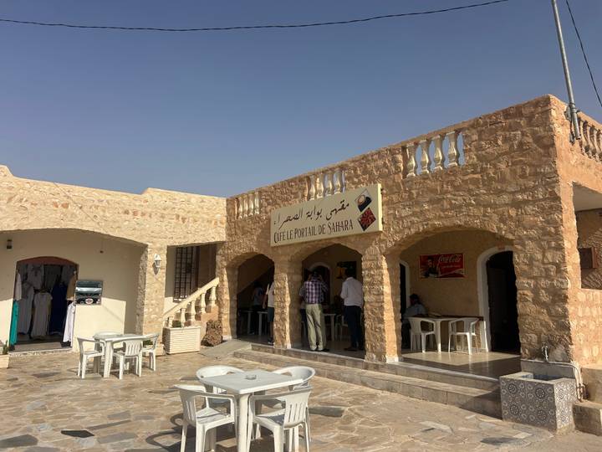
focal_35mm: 26
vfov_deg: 53.1
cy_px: 226
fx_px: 452
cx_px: 301
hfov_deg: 67.3
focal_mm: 5.7
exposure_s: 1/8000
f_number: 1.5
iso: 50
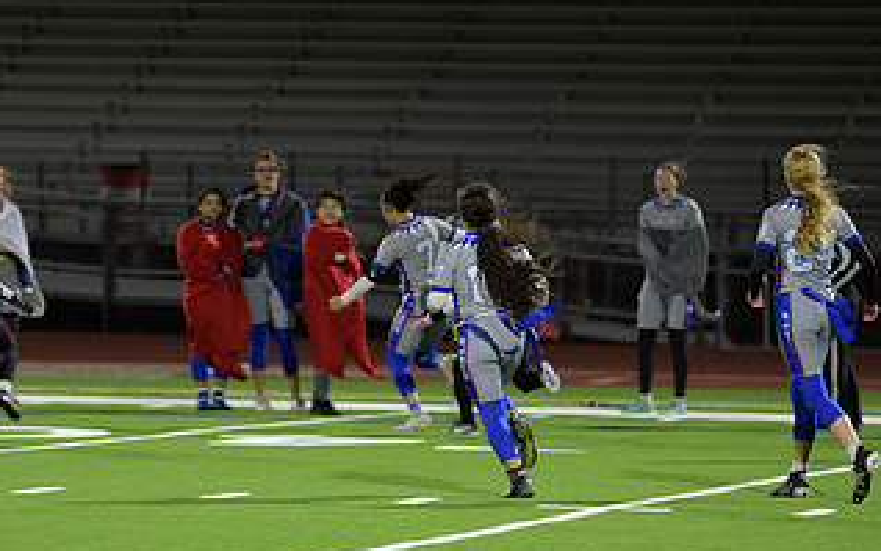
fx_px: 6701
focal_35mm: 279
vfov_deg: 4.7
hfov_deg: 7.5
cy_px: 303
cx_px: 338
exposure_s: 1/200
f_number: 2.8
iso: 1000
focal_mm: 150
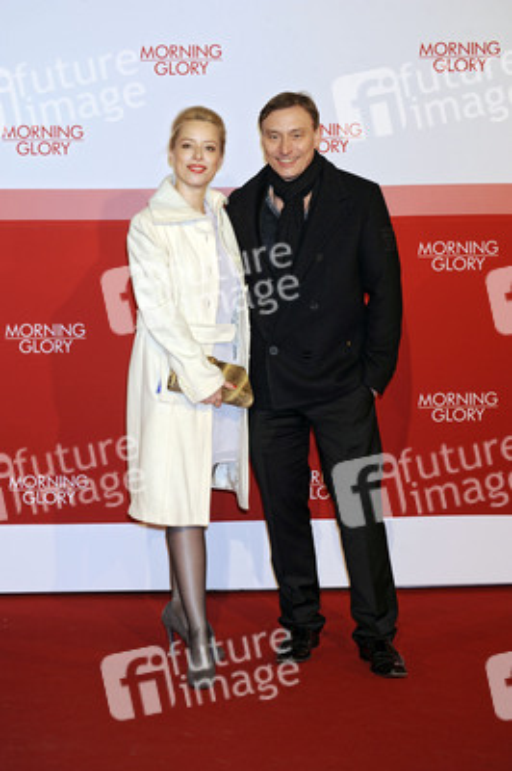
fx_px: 1603
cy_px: 386
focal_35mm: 75
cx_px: 256
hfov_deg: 18.2
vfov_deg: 27.0
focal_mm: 75
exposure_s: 1/160
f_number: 6.3
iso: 640
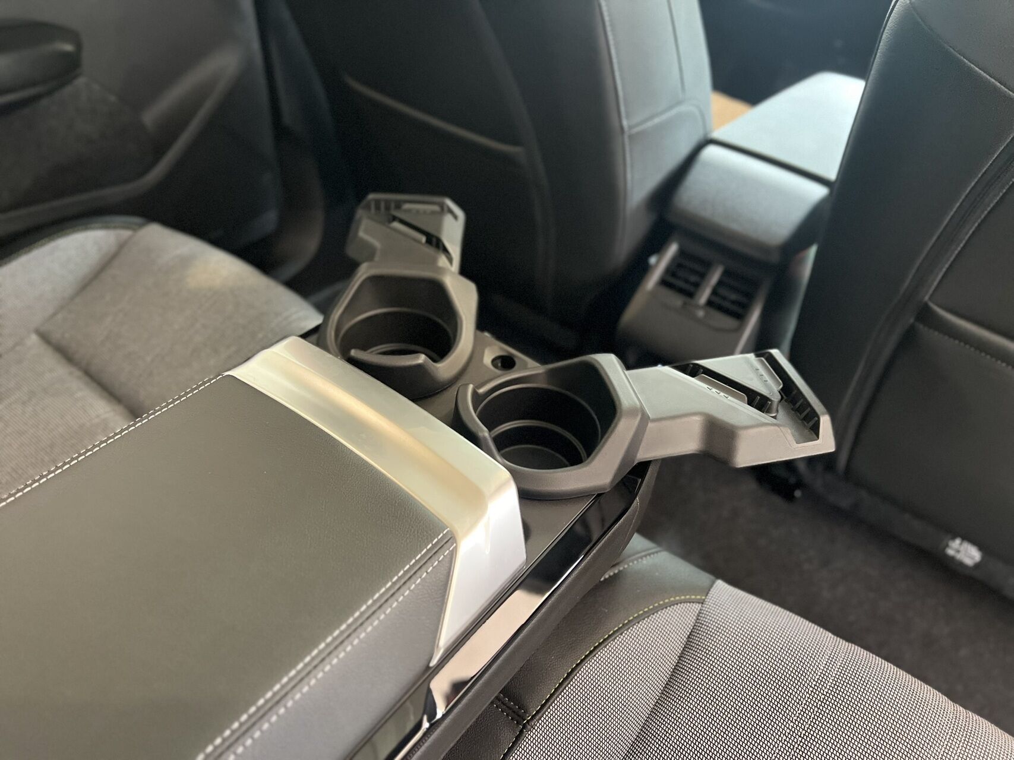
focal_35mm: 26
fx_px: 762
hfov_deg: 67.3
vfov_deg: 53.1
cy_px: 380
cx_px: 507
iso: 500
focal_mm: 5.7
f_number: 1.5
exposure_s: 1/48
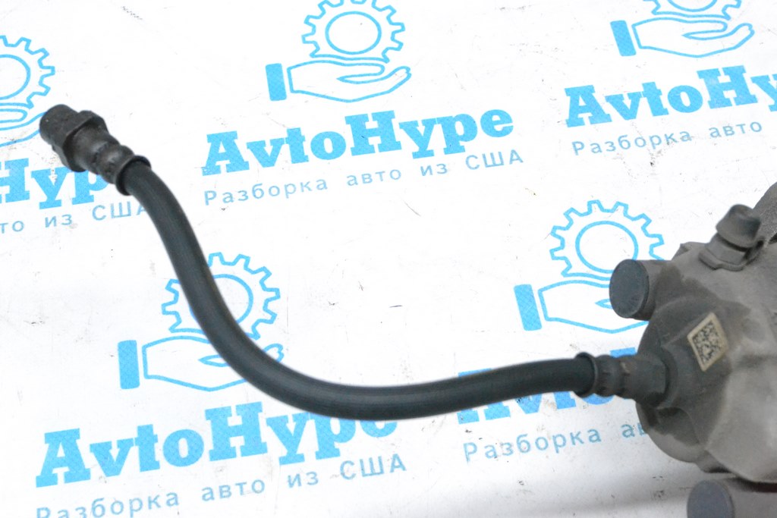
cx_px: 388
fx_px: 1360
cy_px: 259
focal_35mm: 63
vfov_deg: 21.6
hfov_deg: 31.9
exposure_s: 1/160
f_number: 9
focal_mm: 42
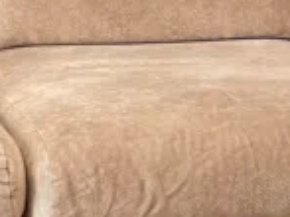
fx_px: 946
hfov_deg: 17.4
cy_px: 65
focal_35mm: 113
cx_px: 156
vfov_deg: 13.1
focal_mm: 5.7
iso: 400
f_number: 1.5
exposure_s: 1/60
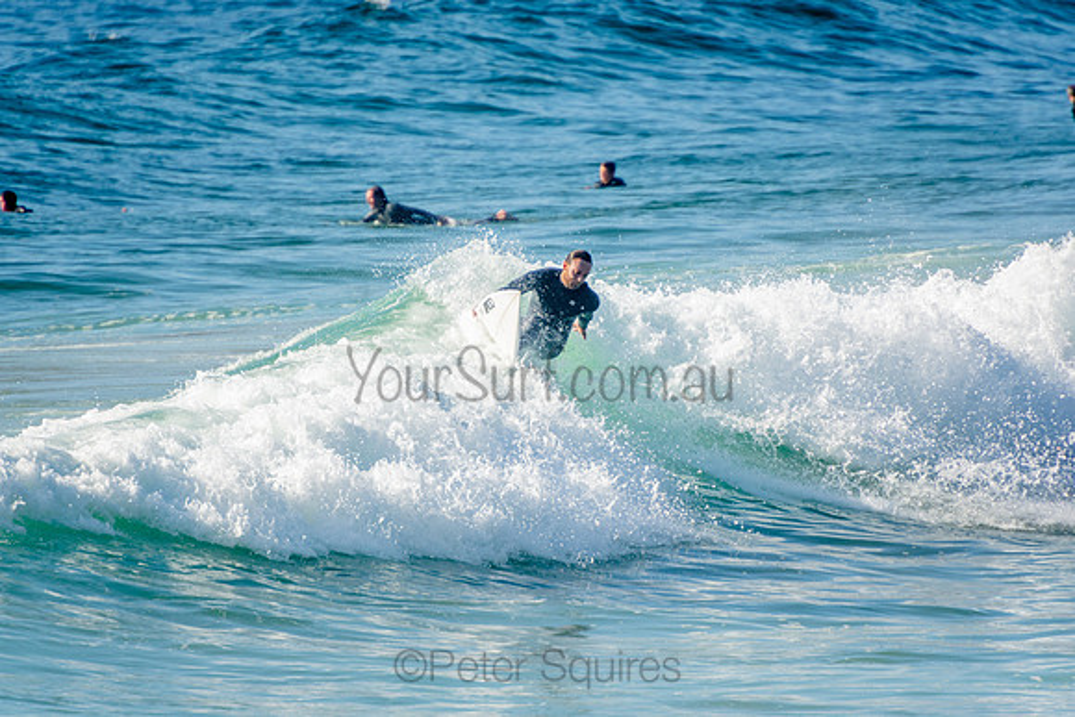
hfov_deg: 3.4
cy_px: 358
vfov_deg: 2.3
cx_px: 538
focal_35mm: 600
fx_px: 17920
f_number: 5.6
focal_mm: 400
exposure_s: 1/1250
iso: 250
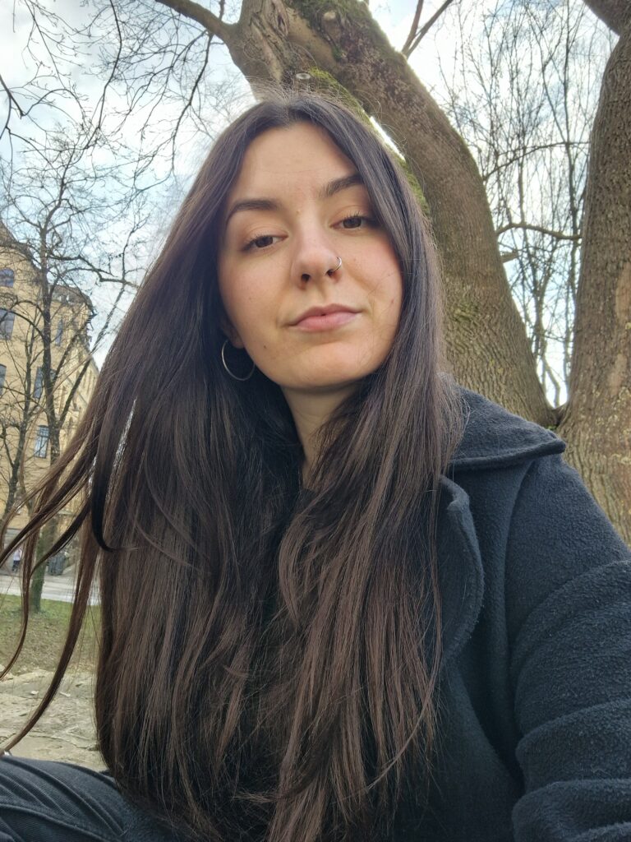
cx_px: 316
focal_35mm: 25
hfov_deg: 54.9
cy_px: 421
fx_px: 608
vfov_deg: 69.4
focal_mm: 3.3
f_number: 2.2
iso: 50
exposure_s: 1/321
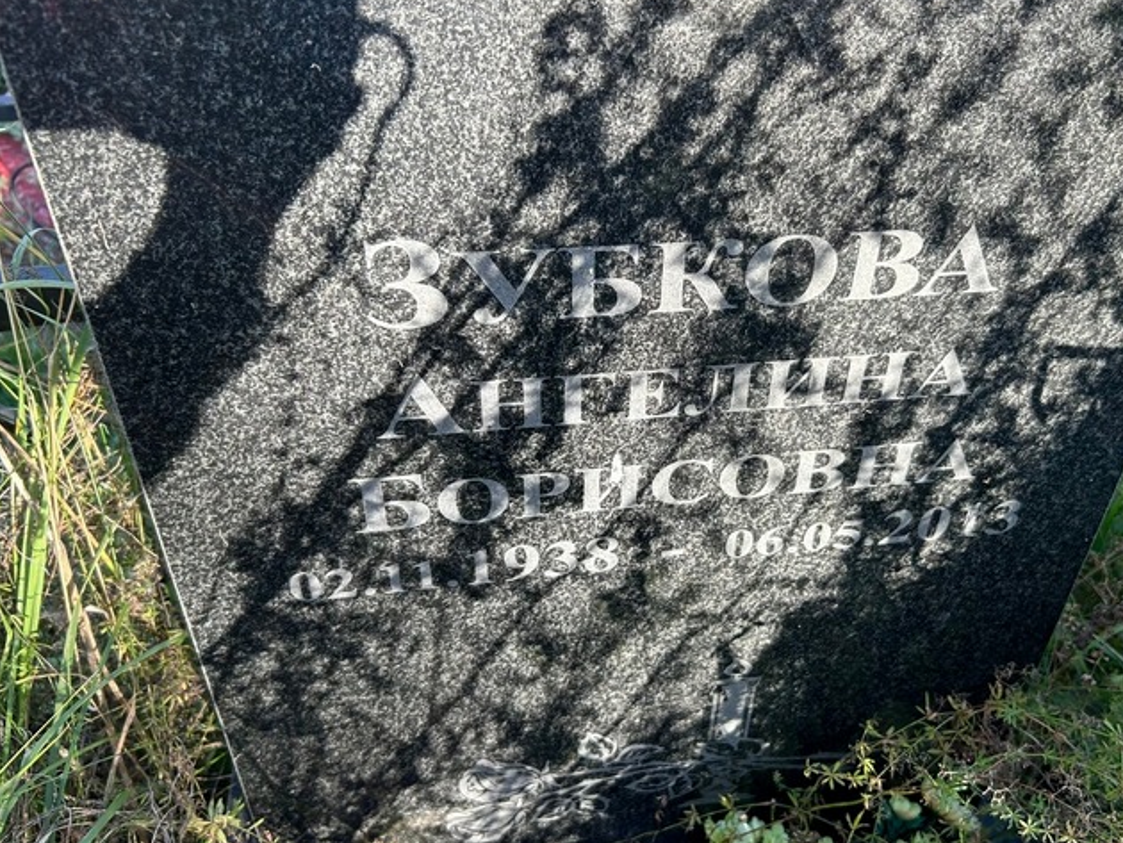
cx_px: 654
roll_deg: -2.0
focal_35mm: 33
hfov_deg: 55.1
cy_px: 397
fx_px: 1071
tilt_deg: -38.0
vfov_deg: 43.0
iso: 50
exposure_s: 1/374
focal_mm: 5.7
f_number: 1.5
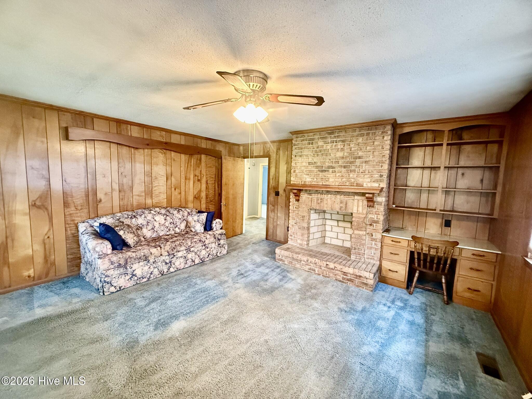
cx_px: 266
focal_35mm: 14
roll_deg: -1.9
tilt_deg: -4.9
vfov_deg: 85.7
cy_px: 200
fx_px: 215
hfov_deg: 102.1
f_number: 2.2
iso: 1000
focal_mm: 2.22
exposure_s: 1/40
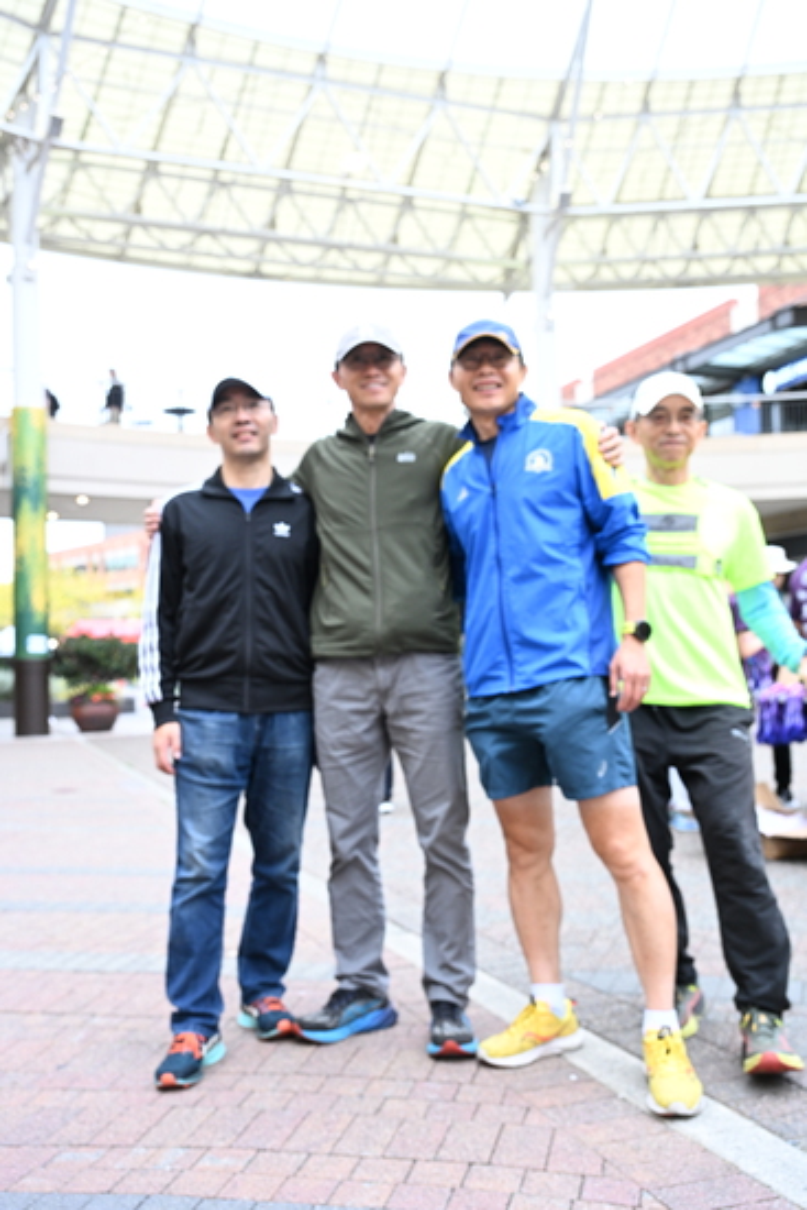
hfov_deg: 41.7
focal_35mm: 32
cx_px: 404
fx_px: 1058
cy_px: 605
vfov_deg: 59.5
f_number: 4
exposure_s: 1/250
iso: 1600
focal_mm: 31.5
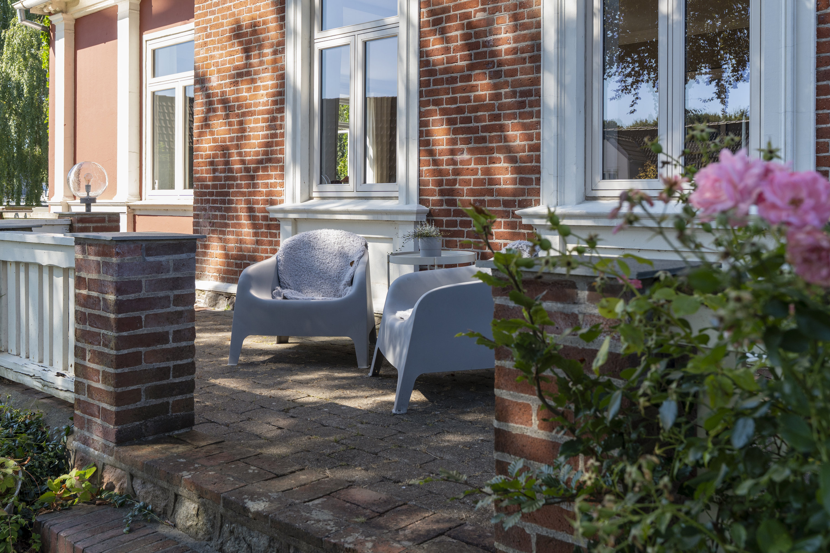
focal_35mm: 35
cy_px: 276
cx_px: 415
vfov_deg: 37.9
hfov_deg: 54.4
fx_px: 807
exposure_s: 1/200
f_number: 7.1
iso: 400
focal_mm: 35
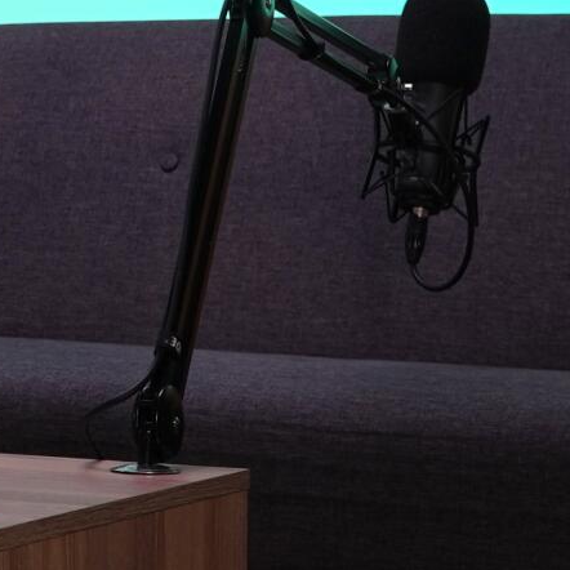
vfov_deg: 13.8
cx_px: -420
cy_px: 101
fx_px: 2347
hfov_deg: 12.7
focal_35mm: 126
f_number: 5
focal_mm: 26
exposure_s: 1/50
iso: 250
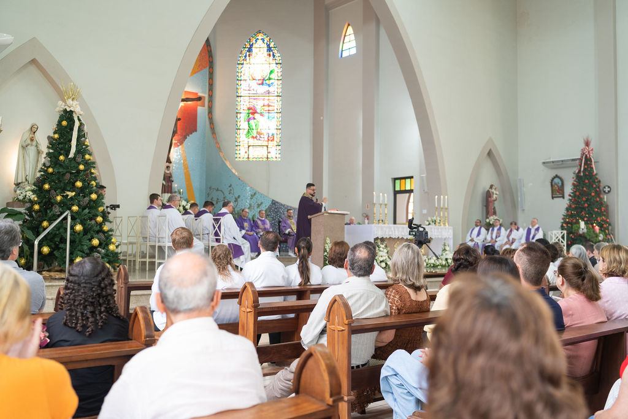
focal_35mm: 36
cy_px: 210
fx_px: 625
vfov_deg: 37.1
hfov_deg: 53.4
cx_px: 314
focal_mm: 35
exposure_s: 1/160
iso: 640
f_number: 2.8
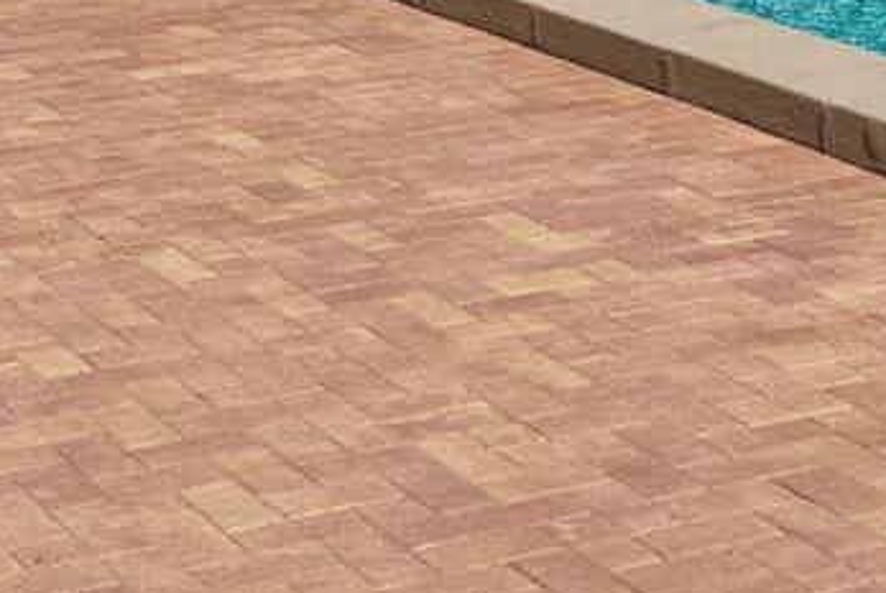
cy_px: -435
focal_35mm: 115
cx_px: 304
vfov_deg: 11.2
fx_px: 2833
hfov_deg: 17.7
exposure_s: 1/9091
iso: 80
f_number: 1.78
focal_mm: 6.76
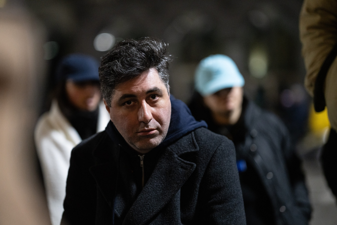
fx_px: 796
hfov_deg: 23.9
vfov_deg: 16.1
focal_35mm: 85
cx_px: 168
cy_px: 112
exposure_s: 1/250
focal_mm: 85
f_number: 1.4
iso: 2500
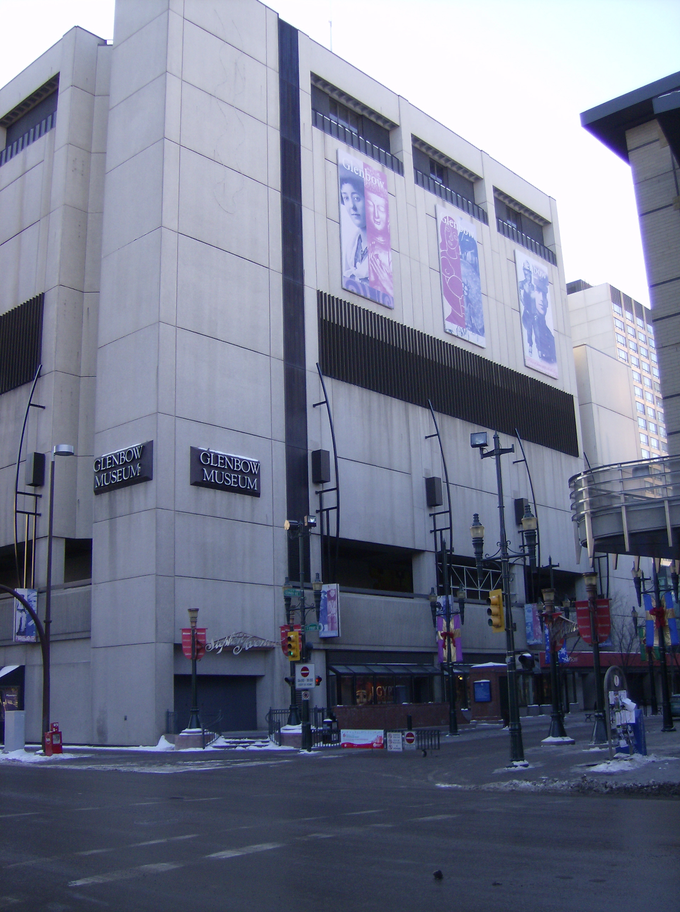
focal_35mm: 36
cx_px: 340
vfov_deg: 51.5
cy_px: 456
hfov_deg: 39.5
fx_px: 947
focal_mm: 6
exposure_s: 1/270
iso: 100
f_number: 2.8
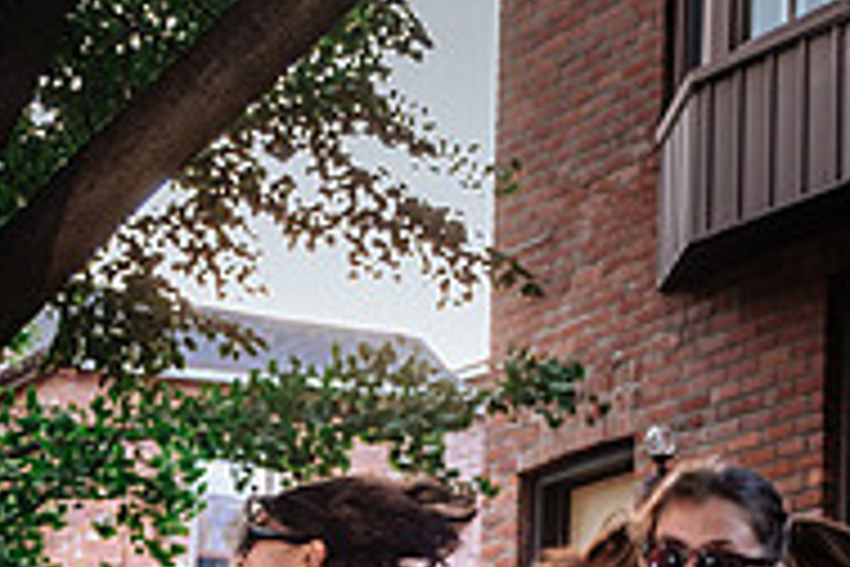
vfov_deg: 10.5
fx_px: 2975
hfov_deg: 16.2
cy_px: 857
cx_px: 252
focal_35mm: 126
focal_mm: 27.4
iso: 400
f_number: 2.8
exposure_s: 1/125
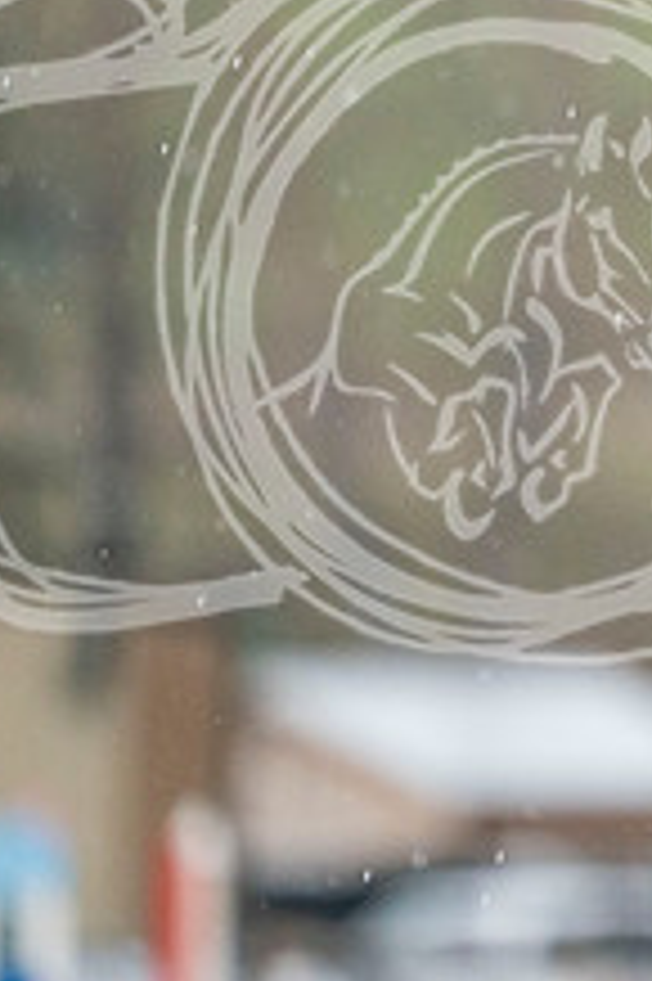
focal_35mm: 992
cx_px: 1165
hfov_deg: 1.4
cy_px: 232
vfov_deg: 2.1
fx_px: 26990
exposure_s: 1/1250
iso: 3200
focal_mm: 373
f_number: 5.6
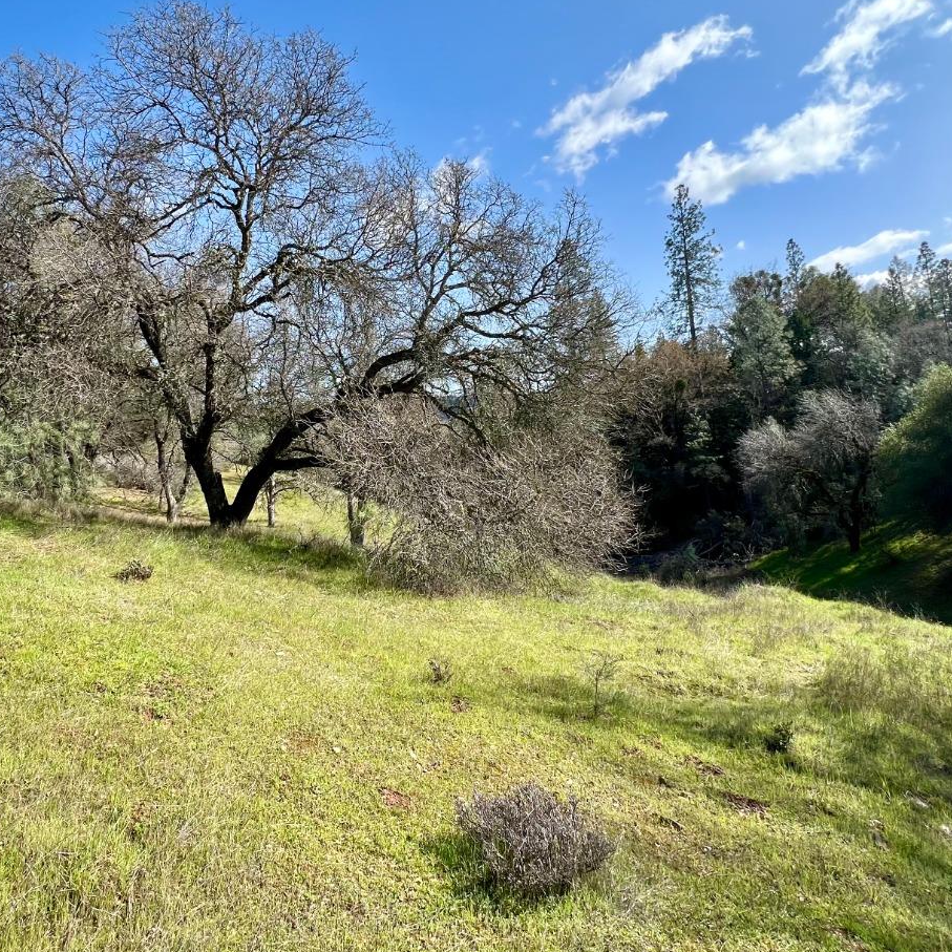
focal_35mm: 19
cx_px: 374
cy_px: 413
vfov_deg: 77.3
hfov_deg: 76.7
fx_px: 591
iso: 32
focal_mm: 1.57
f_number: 1.8
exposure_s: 1/708
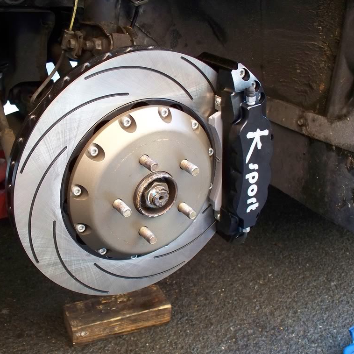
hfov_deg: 38.7
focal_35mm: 43
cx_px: 117
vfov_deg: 39.2
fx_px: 498
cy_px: 178
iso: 320
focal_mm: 7.54
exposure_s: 1/60
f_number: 2.8
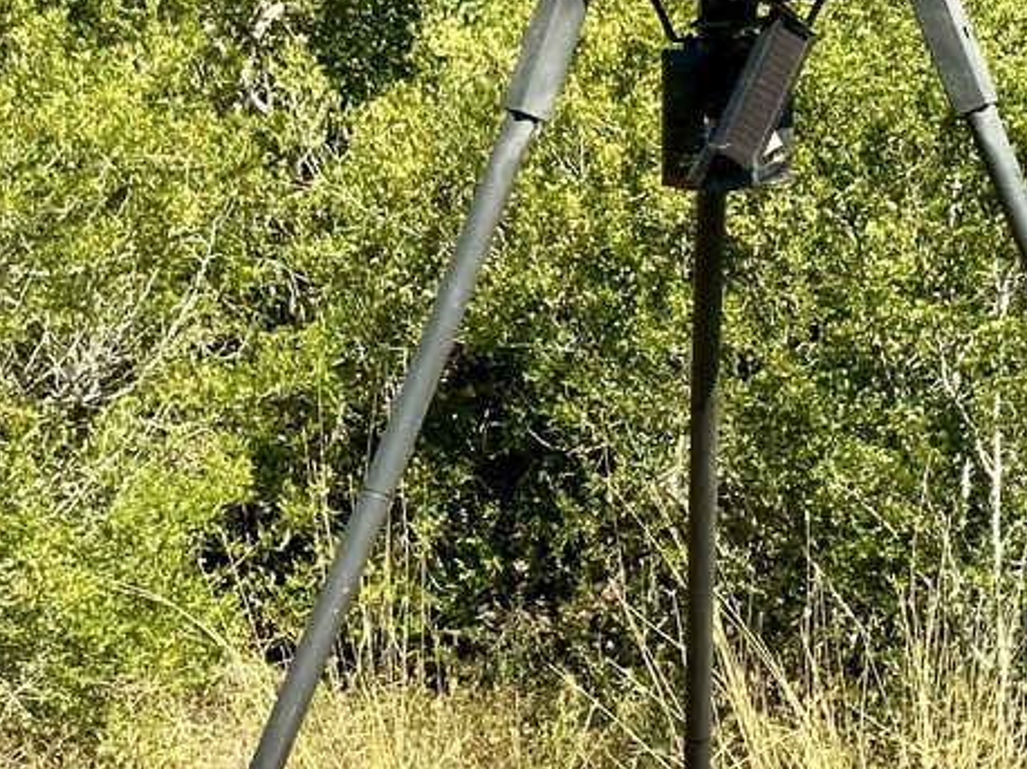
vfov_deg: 9.8
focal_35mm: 151
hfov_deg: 13.1
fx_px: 4478
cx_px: 565
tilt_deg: -3.4
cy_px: 334
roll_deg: -0.1
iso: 64
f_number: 1.78
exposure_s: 1/2203
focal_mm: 6.86
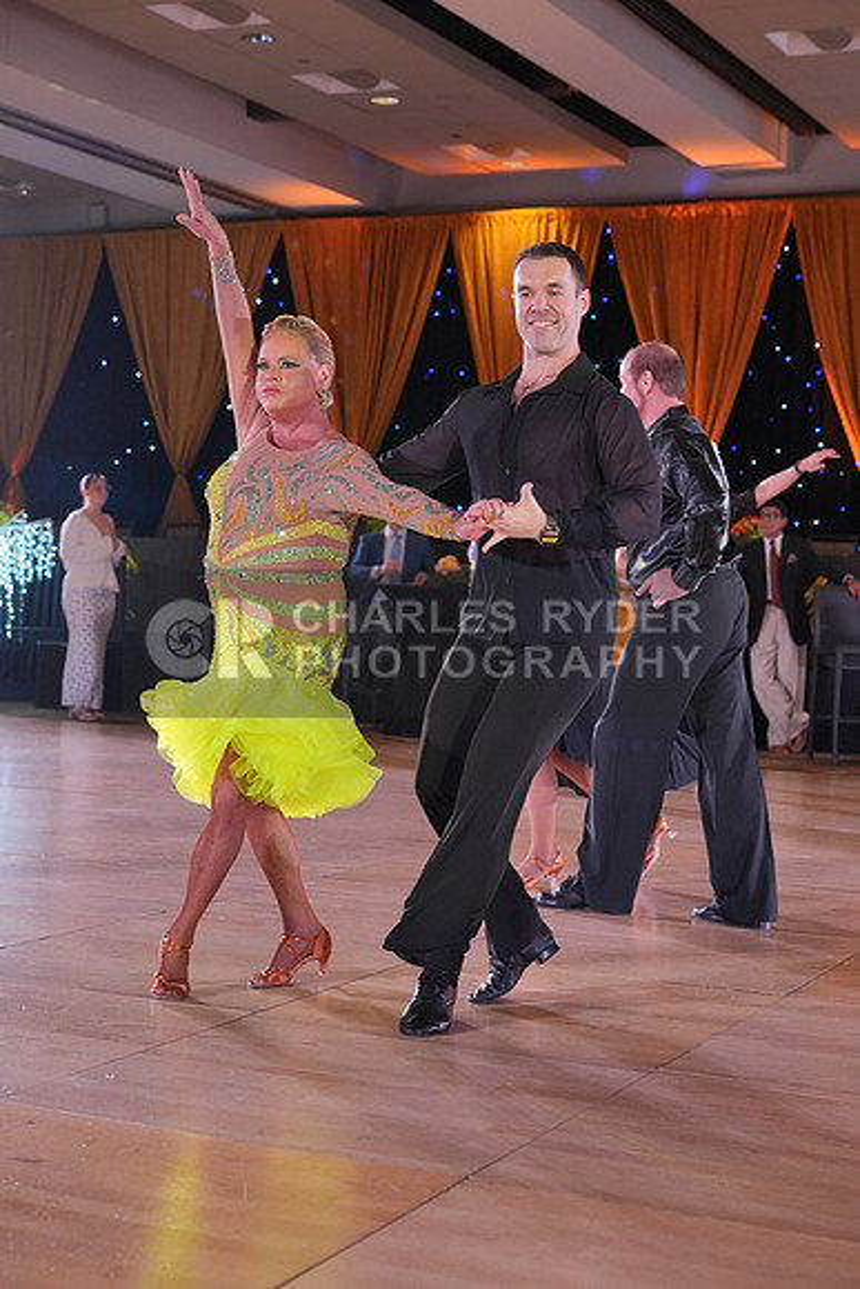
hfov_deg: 23.4
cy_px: 644
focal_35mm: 58
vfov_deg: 34.5
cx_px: 430
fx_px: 2077
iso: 2000
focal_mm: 58
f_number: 4
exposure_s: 1/400
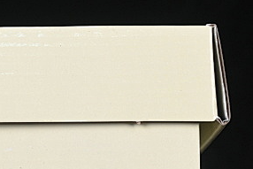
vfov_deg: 4.9
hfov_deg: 7.2
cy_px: 119
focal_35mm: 283
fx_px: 1990
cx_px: -62
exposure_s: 1/80
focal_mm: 50
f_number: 8
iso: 160
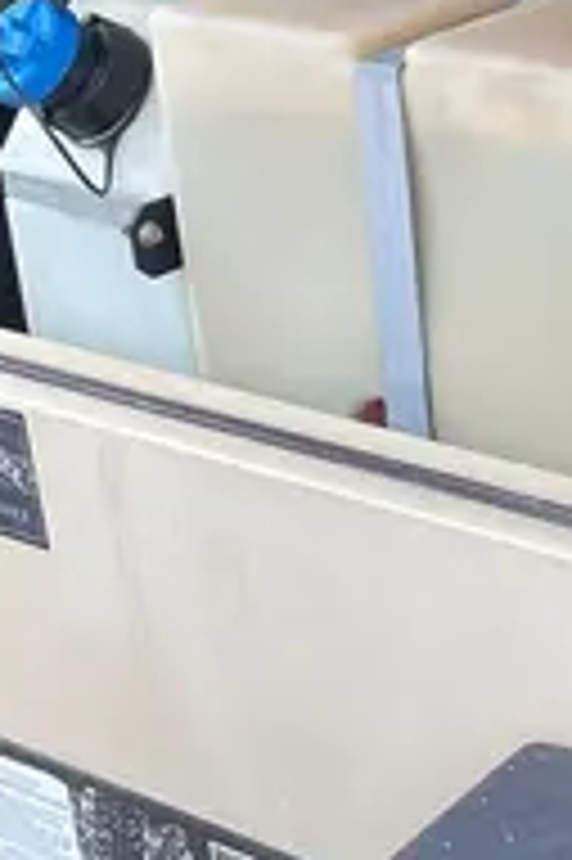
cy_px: -65
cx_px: 1189
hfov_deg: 11.6
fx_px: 2483
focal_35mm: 104
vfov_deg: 18.9
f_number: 1.6
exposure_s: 1/121
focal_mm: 4.2
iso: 50
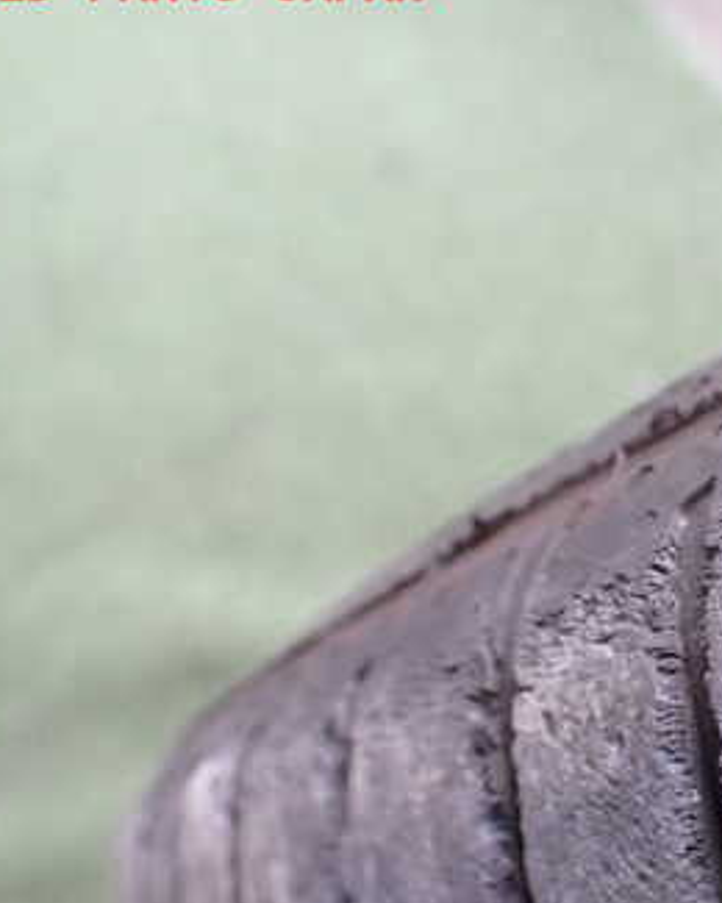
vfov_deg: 34.5
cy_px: 572
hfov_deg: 26.3
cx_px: 753
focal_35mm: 54
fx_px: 1442
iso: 500
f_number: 2.3
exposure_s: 1/125
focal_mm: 5.4
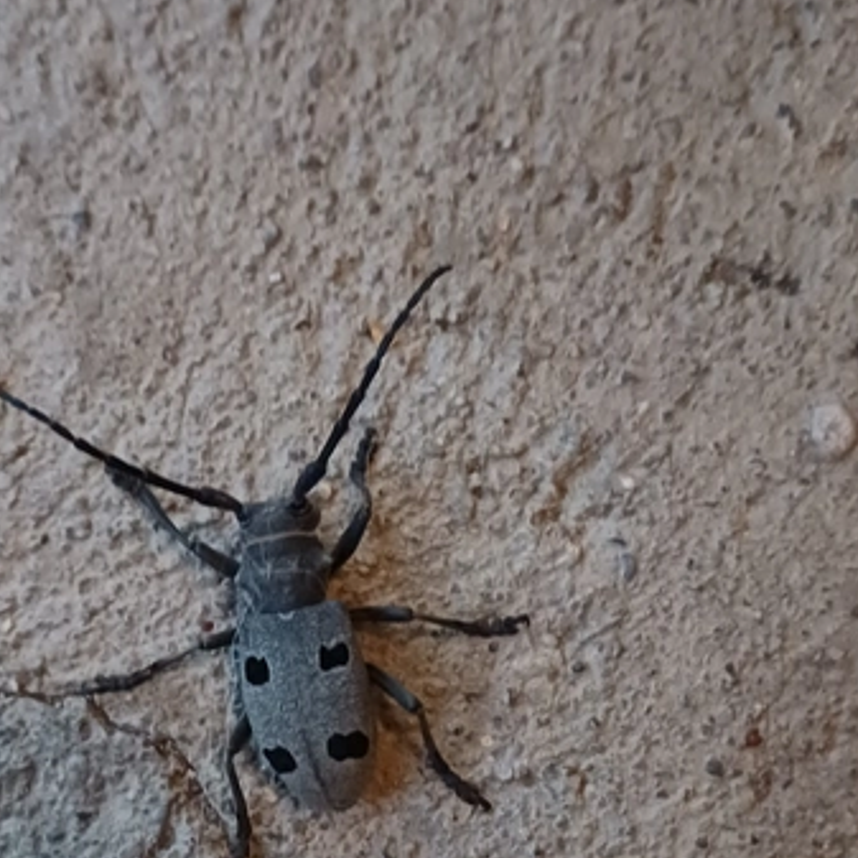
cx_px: 326
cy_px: 591
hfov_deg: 39.8
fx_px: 1178
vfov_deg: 39.4
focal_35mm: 42
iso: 1600
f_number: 1.8
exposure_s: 1/14.3
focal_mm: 4.65
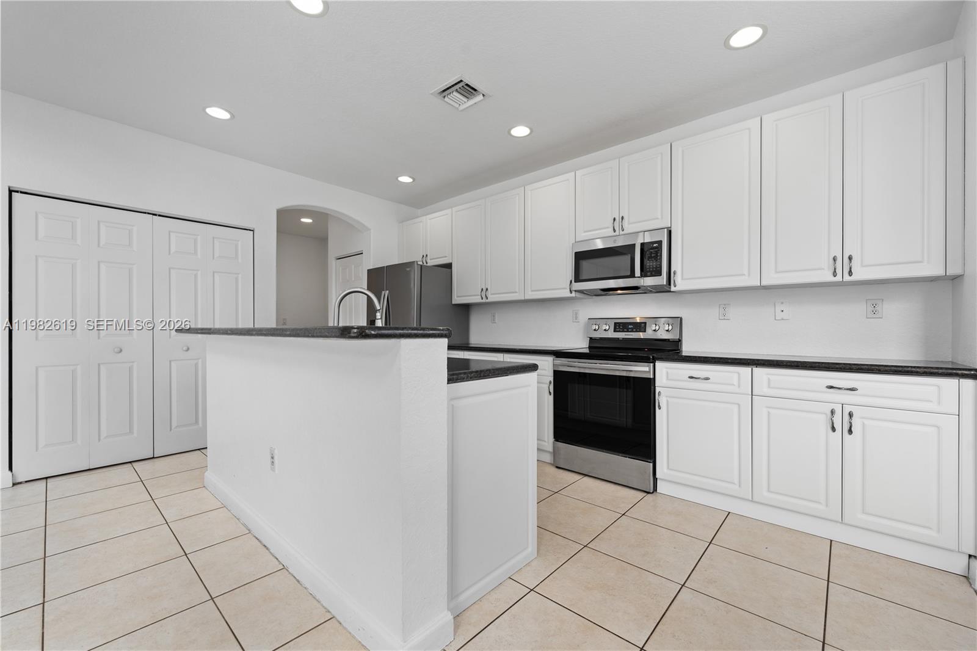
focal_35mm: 14
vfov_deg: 81.2
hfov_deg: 104.3
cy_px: 326
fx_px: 380
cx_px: 488
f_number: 8
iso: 100
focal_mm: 14
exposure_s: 1/3
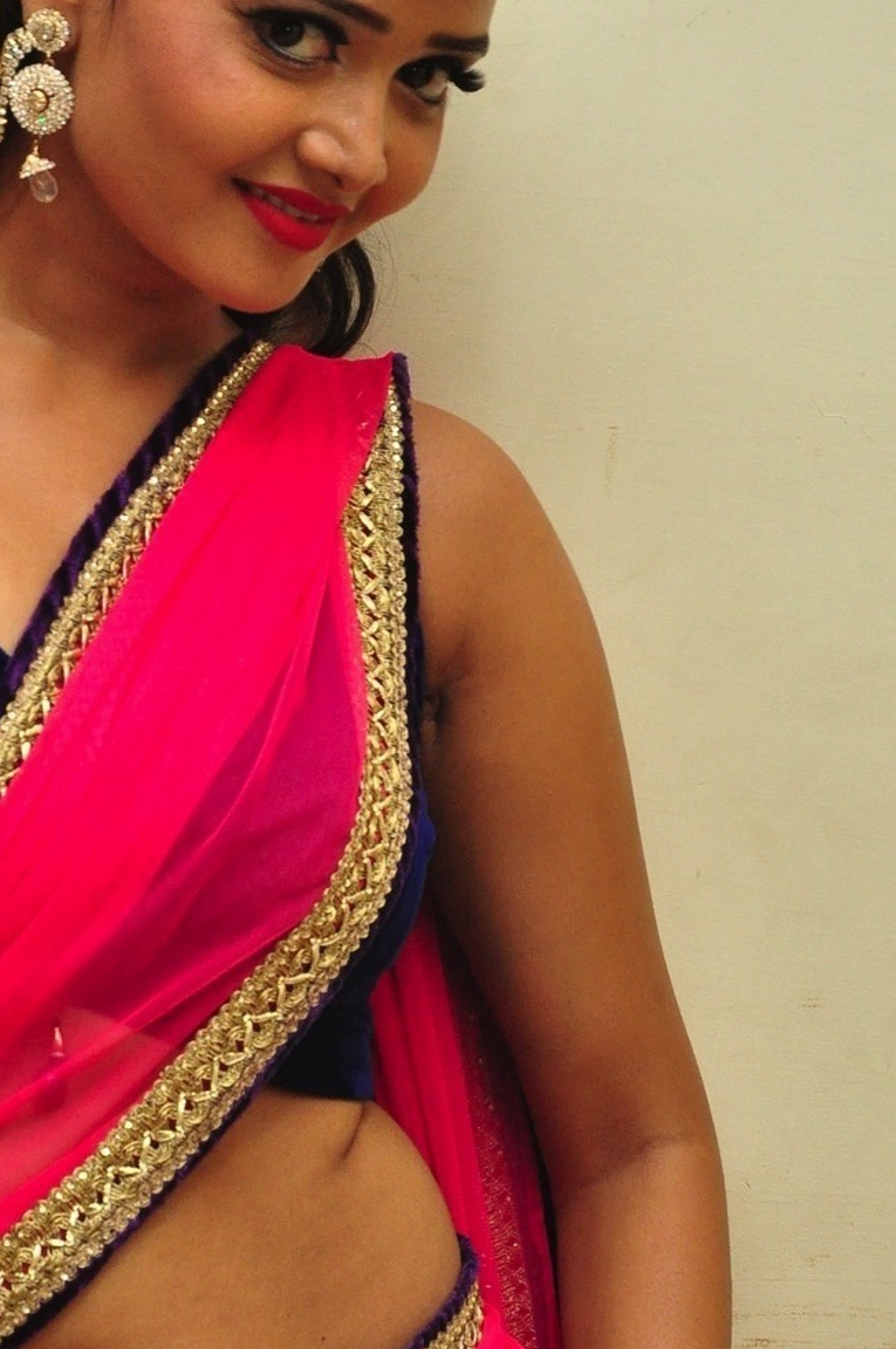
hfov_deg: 8.5
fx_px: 5988
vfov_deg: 12.9
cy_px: 755
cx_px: 200
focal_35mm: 160
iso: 1600
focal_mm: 58
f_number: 7.1
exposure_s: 1/125
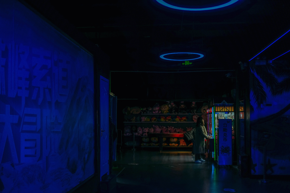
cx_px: 145
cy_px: 96
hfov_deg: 47.4
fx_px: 330
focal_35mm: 41
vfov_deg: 32.6
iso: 1600
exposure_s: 1/125
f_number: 4
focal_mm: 27
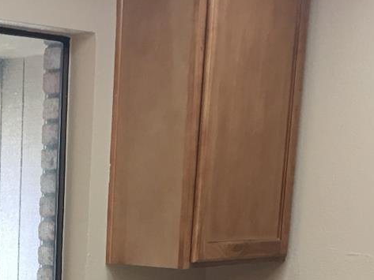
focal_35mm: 92
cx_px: -62
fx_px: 994
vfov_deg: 14.8
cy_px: 435
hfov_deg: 20.1
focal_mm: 4.15
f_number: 2.2
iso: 32
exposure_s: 1/15
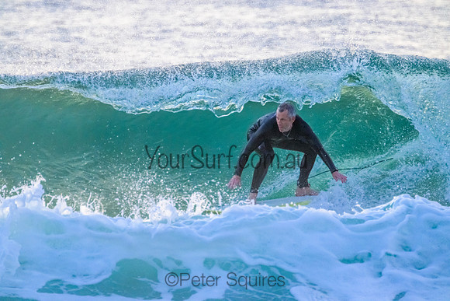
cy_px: 150
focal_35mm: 800
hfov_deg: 2.6
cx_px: 225
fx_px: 10002
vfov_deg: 1.7
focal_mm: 800
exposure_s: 1/1250
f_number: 11
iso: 7200
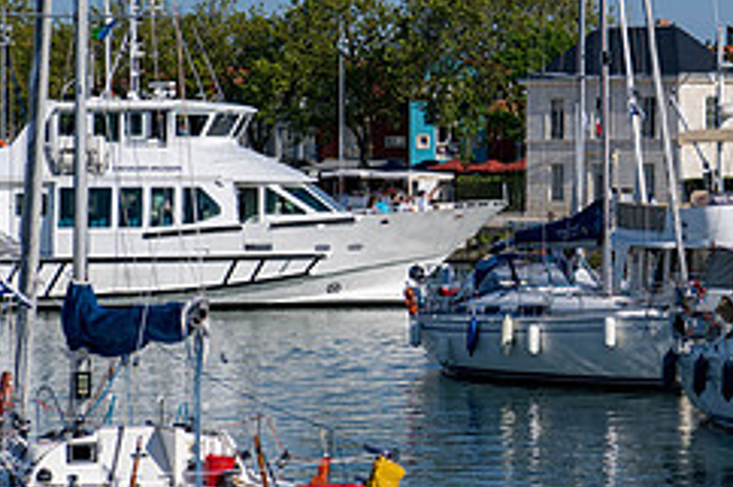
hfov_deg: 12.1
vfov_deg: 8.1
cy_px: 95
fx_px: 3418
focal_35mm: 168
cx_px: 706
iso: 64
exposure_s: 1/800
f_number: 6.3
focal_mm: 70
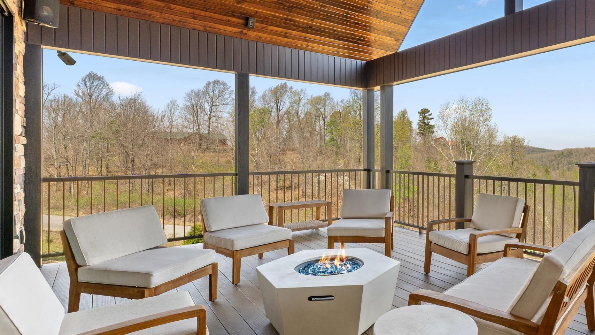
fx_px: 363
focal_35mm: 23
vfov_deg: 49.5
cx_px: 417
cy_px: 161
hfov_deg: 75.1
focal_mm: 10
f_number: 9
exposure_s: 1/60
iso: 200
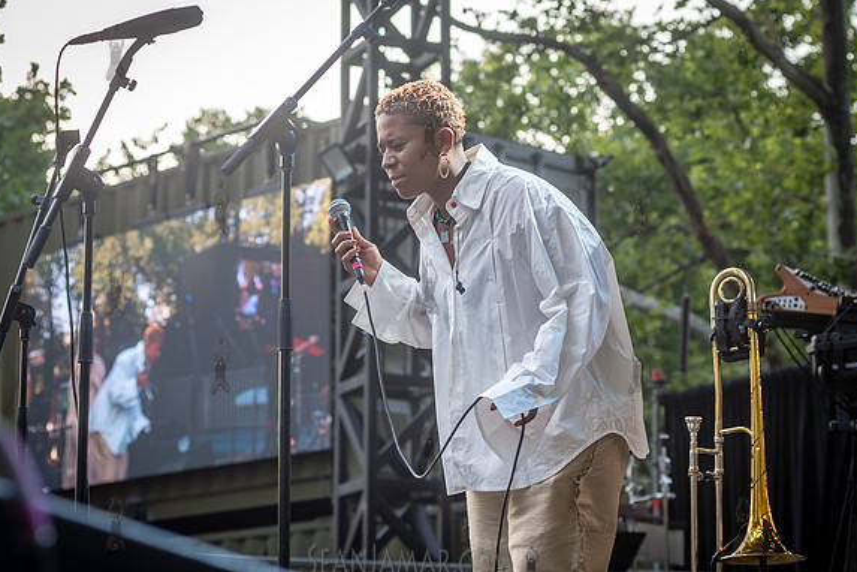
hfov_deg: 20.2
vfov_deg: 13.6
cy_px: 291
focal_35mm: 101
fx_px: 2404
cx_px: 504
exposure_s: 1/500
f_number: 4.5
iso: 400
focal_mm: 80
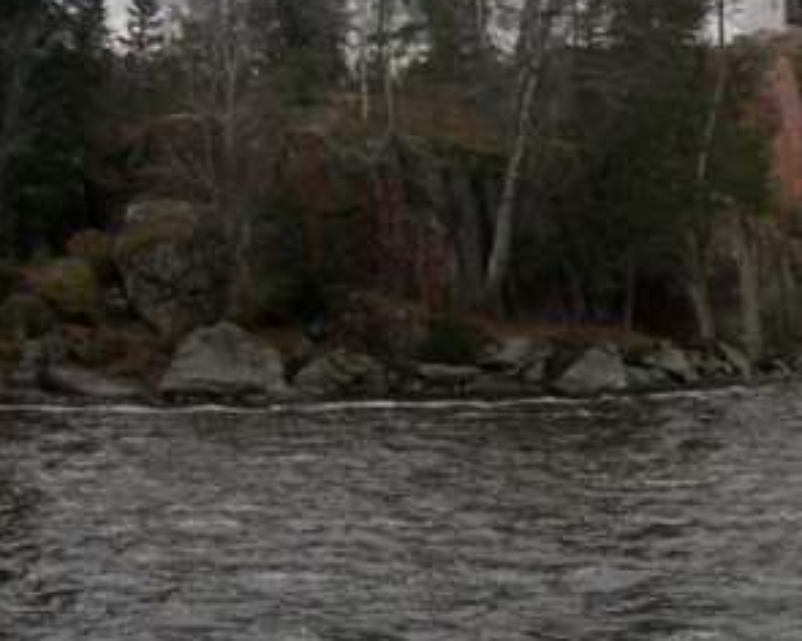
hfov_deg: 21.0
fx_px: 2089
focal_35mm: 88
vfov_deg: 17.1
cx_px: 797
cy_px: 23
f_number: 4.8
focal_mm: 7.8
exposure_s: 1/40.6
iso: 50
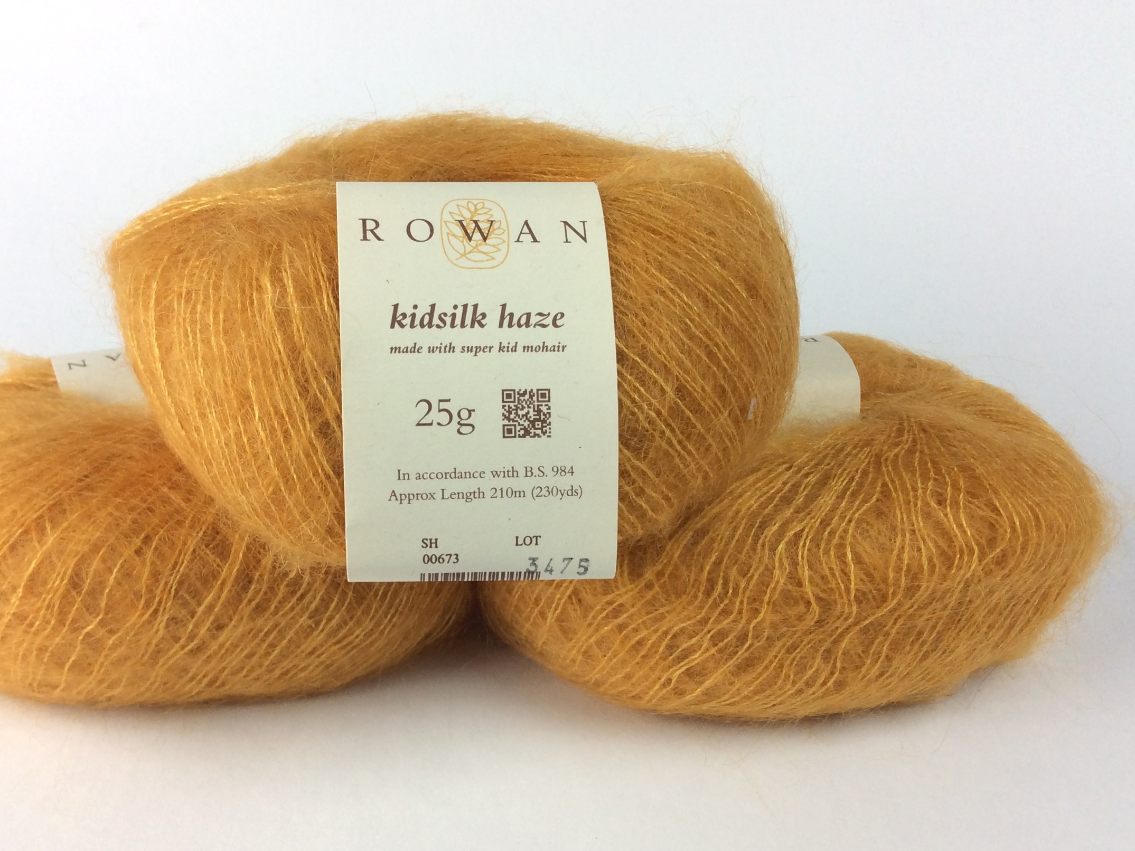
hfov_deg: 51.3
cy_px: 469
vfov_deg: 39.6
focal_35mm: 36
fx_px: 1180
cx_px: 506
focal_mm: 3.3
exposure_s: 1/102
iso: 32
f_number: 2.4
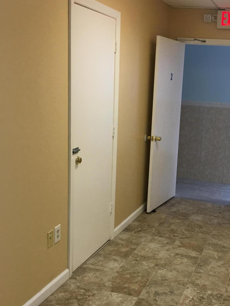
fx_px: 407
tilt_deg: -12.1
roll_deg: -4.8
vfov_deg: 41.1
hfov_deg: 30.9
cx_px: 176
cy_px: 181
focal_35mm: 46
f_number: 2.2
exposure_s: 1/30
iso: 40
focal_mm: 4.15
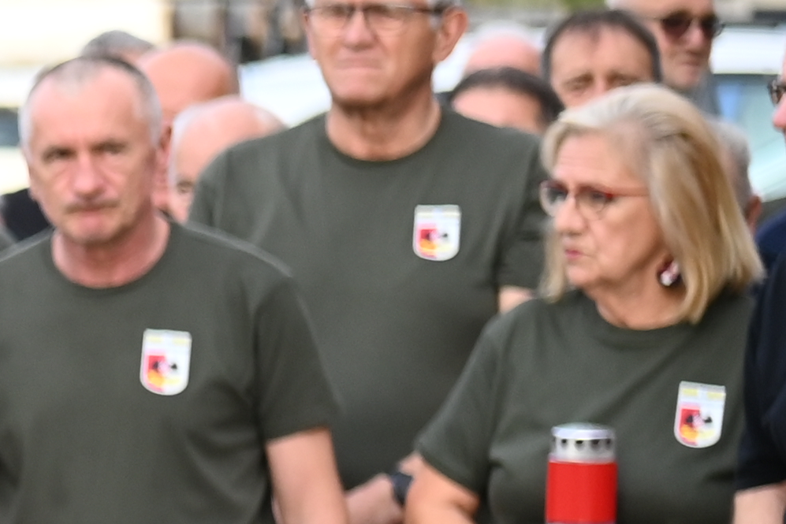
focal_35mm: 501
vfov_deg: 2.7
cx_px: -1493
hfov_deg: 4.0
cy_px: 795
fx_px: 10939
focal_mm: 83
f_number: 2.8
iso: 400
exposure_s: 1/640
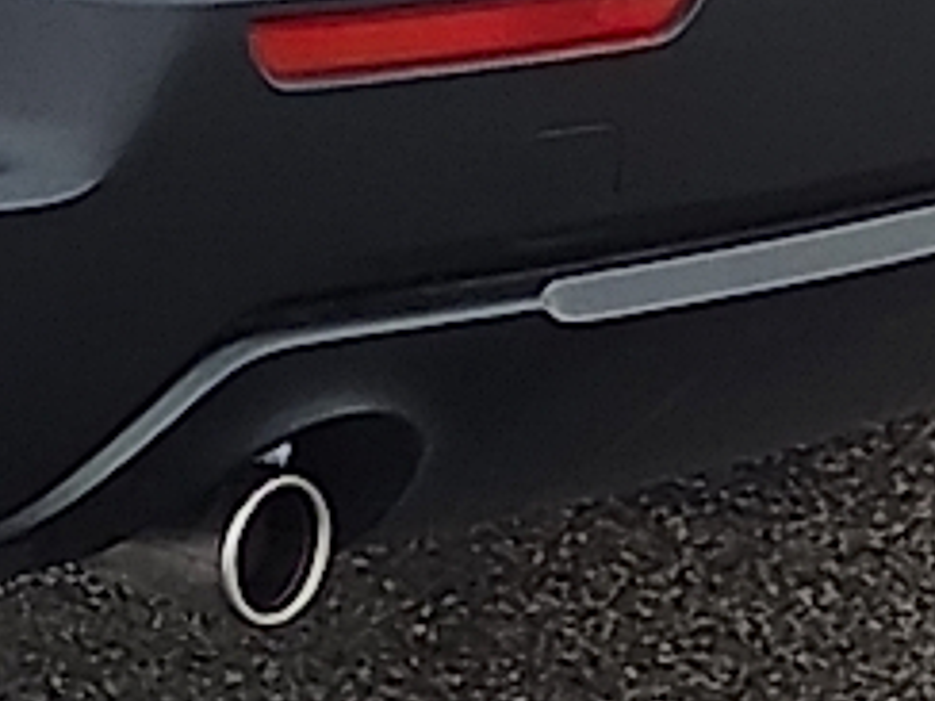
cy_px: -781
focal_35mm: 295
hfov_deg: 6.5
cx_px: -992
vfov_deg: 4.9
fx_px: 7968
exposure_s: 1/1000
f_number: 1.8
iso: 25
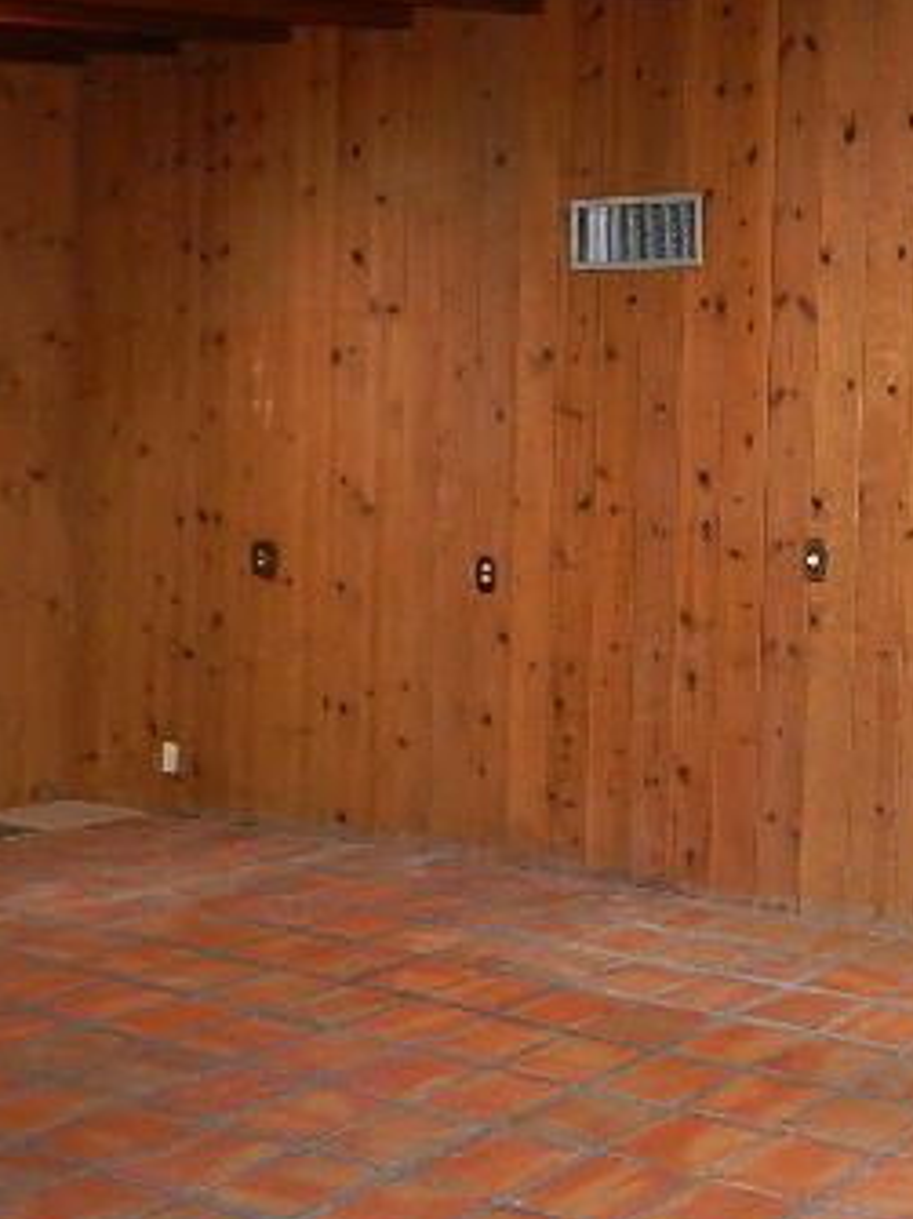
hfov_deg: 28.8
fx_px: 1548
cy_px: 517
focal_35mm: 44
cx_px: 1073
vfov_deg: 42.8
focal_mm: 4
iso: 220
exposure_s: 1/30
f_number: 3.4
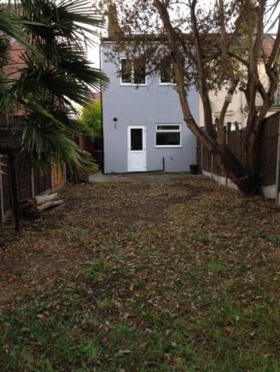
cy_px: 186
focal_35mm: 33
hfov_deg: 43.0
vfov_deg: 55.3
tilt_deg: -3.8
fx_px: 356
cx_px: 140
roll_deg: +1.0
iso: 50
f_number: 2.4
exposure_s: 1/163
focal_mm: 4.12
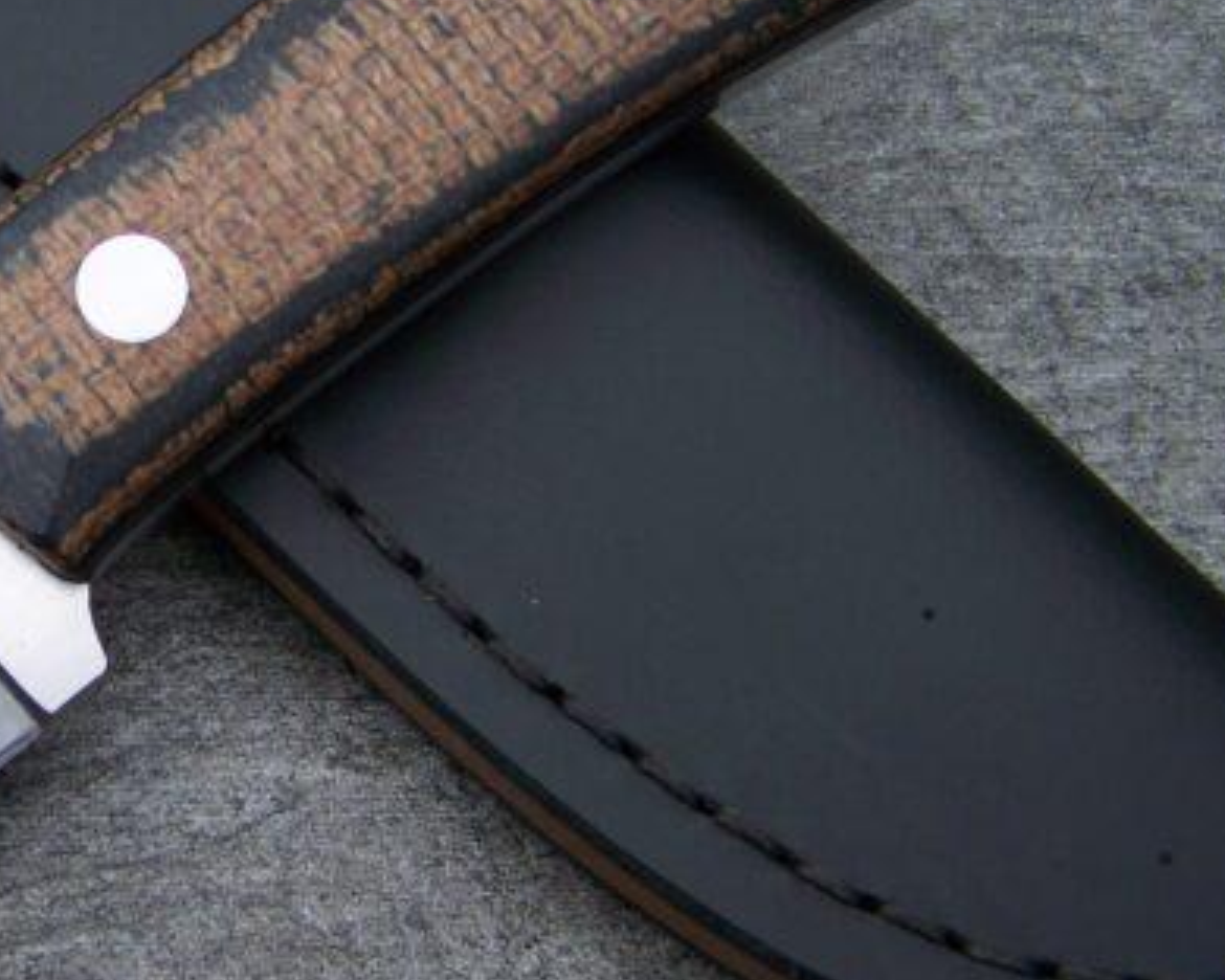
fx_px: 2647
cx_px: 66
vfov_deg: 21.0
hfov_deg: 25.1
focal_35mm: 73
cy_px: 402
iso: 64
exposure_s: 1/80
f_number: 2.8
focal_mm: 6.3
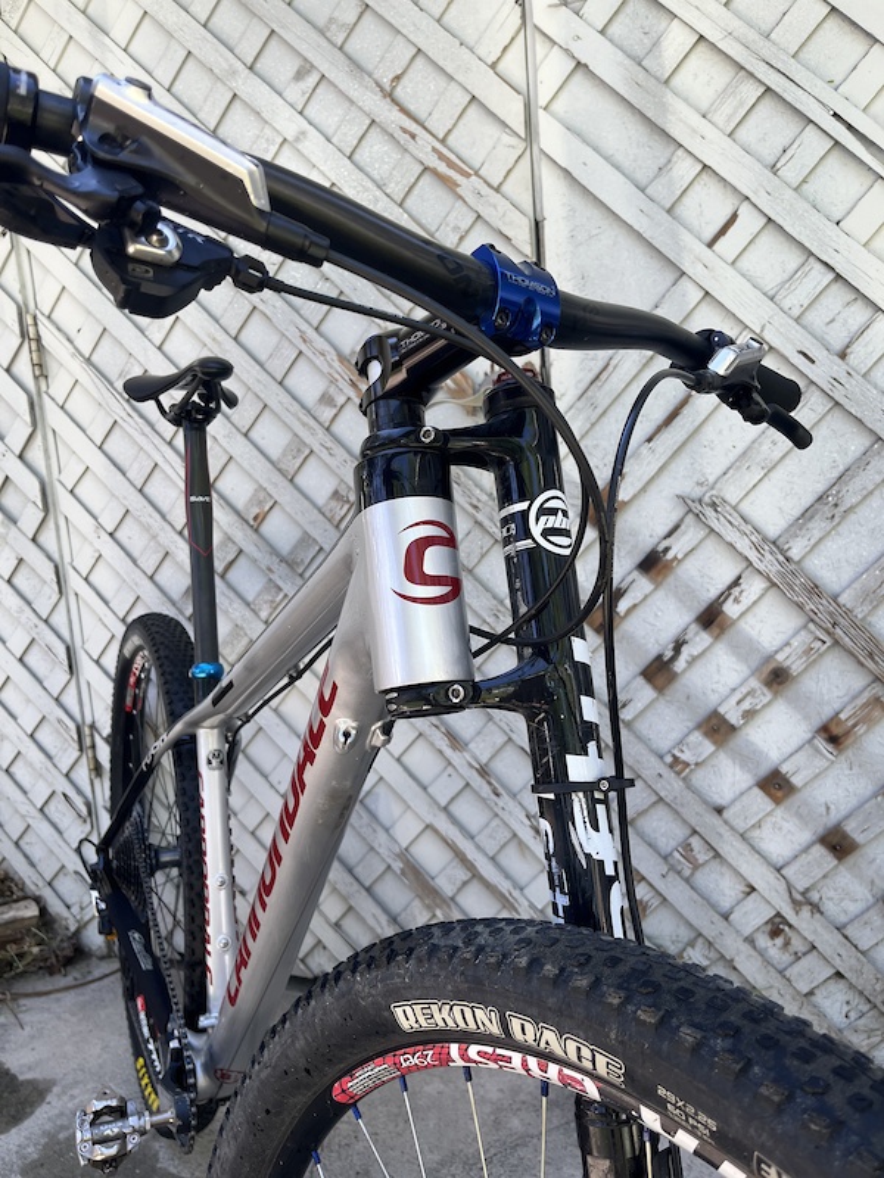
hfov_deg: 53.1
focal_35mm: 26
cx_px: 442
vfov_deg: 67.3
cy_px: 589
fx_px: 885
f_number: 1.6
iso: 50
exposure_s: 1/355
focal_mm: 5.1
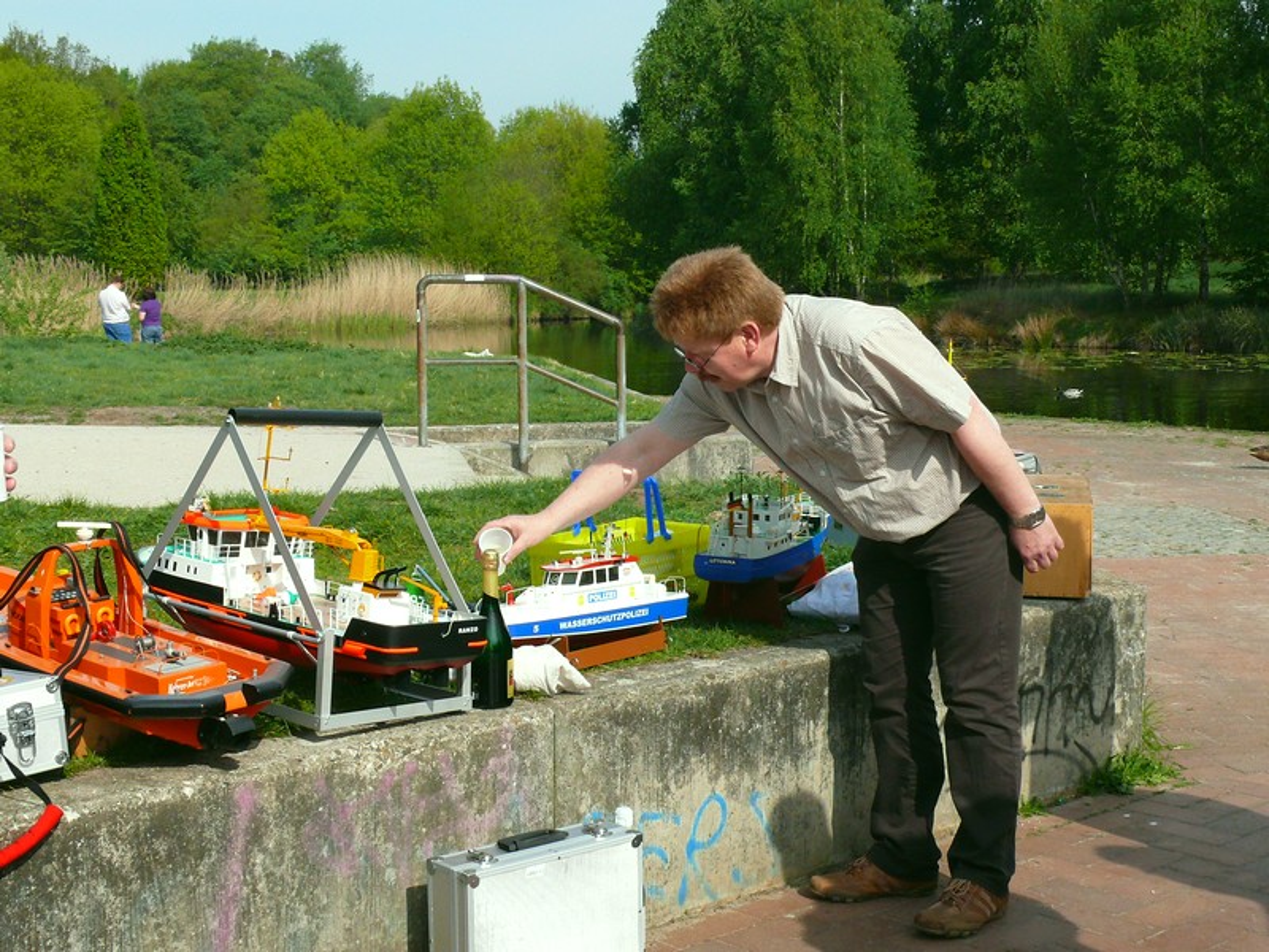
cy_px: 476
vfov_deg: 27.5
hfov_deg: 36.2
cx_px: 634
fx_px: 1943
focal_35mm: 53
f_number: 5.6
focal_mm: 9.8
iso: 200
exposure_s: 1/320
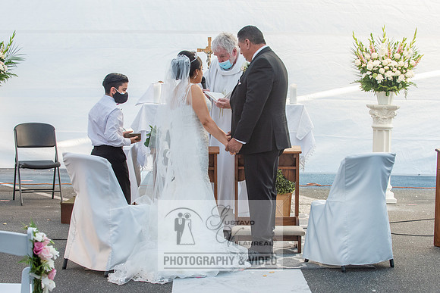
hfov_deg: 23.9
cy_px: 174
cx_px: 233
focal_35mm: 85
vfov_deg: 16.0
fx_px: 1041
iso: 800
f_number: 6.3
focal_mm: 70
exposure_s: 1/125
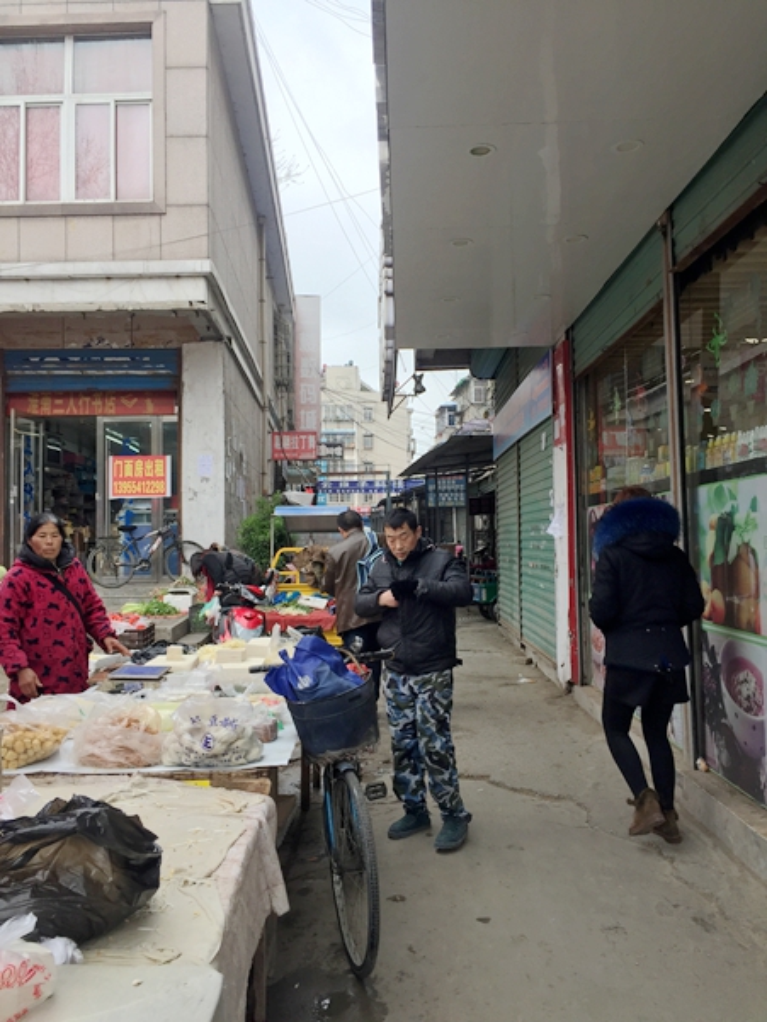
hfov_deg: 48.2
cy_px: 511
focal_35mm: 29
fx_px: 856
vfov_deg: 61.6
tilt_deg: +3.9
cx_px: 384
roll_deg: +0.5
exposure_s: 1/449
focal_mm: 4.15
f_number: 2.2
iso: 32
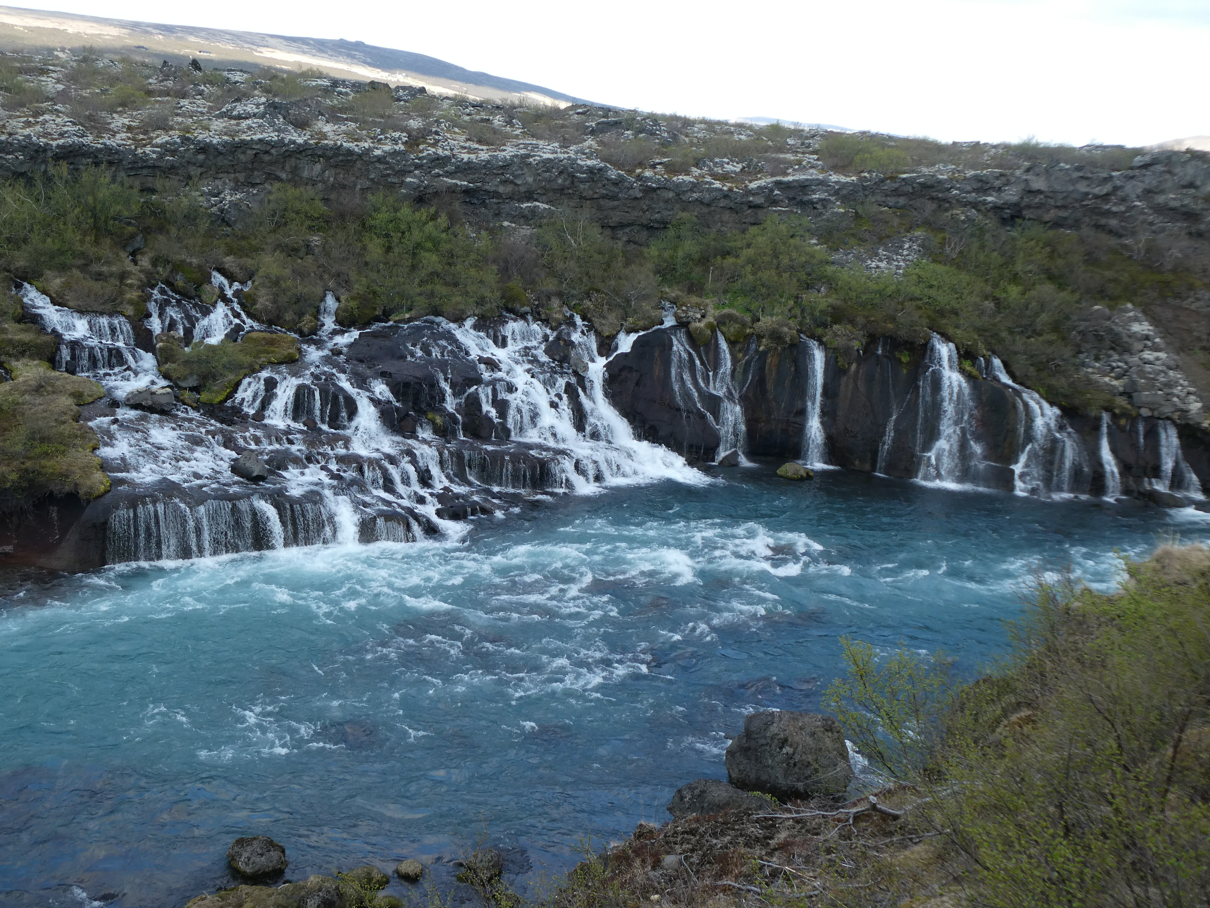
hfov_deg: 48.8
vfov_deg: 37.7
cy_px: 452
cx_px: 520
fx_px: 1328
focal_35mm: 38
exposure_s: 1/250
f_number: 3.6
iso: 80
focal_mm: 5.8
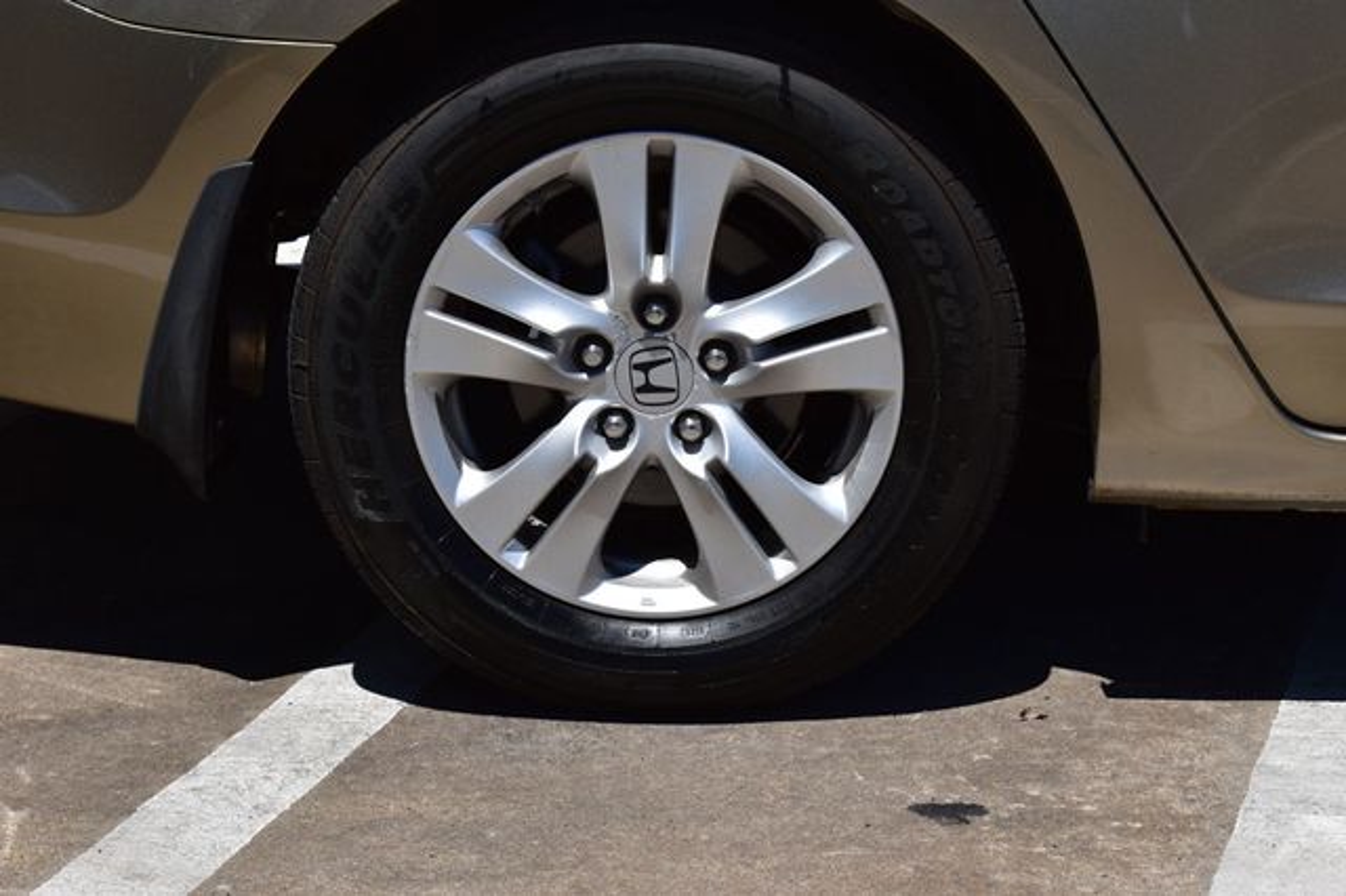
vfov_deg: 16.5
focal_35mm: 82
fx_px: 3083
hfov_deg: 24.6
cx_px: 673
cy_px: 448
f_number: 11
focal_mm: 55
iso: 250
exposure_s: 1/500
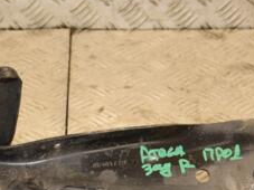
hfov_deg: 14.7
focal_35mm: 133
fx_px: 977
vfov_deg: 11.1
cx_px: 48
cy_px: 159
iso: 800
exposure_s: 1/125
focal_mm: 35
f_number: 5
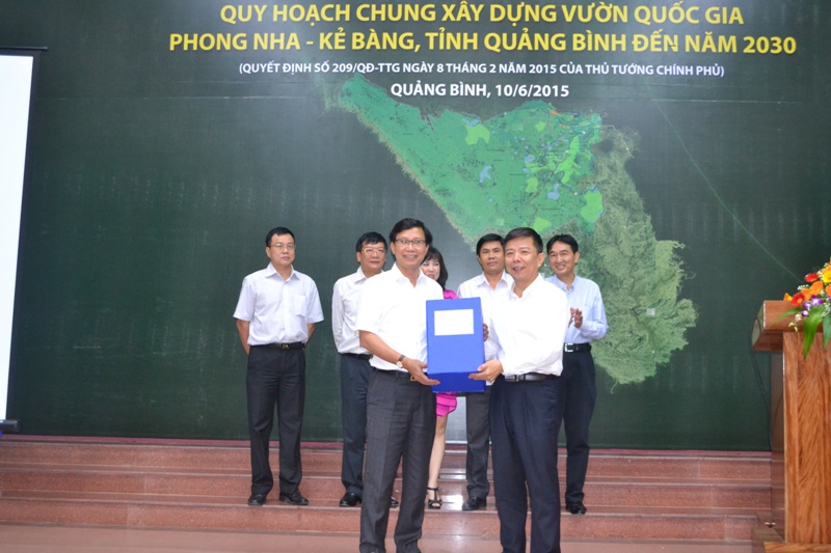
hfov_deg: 49.6
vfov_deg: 34.2
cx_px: 416
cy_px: 276
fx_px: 900
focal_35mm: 39
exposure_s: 1/60
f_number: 4.2
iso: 2000
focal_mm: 26
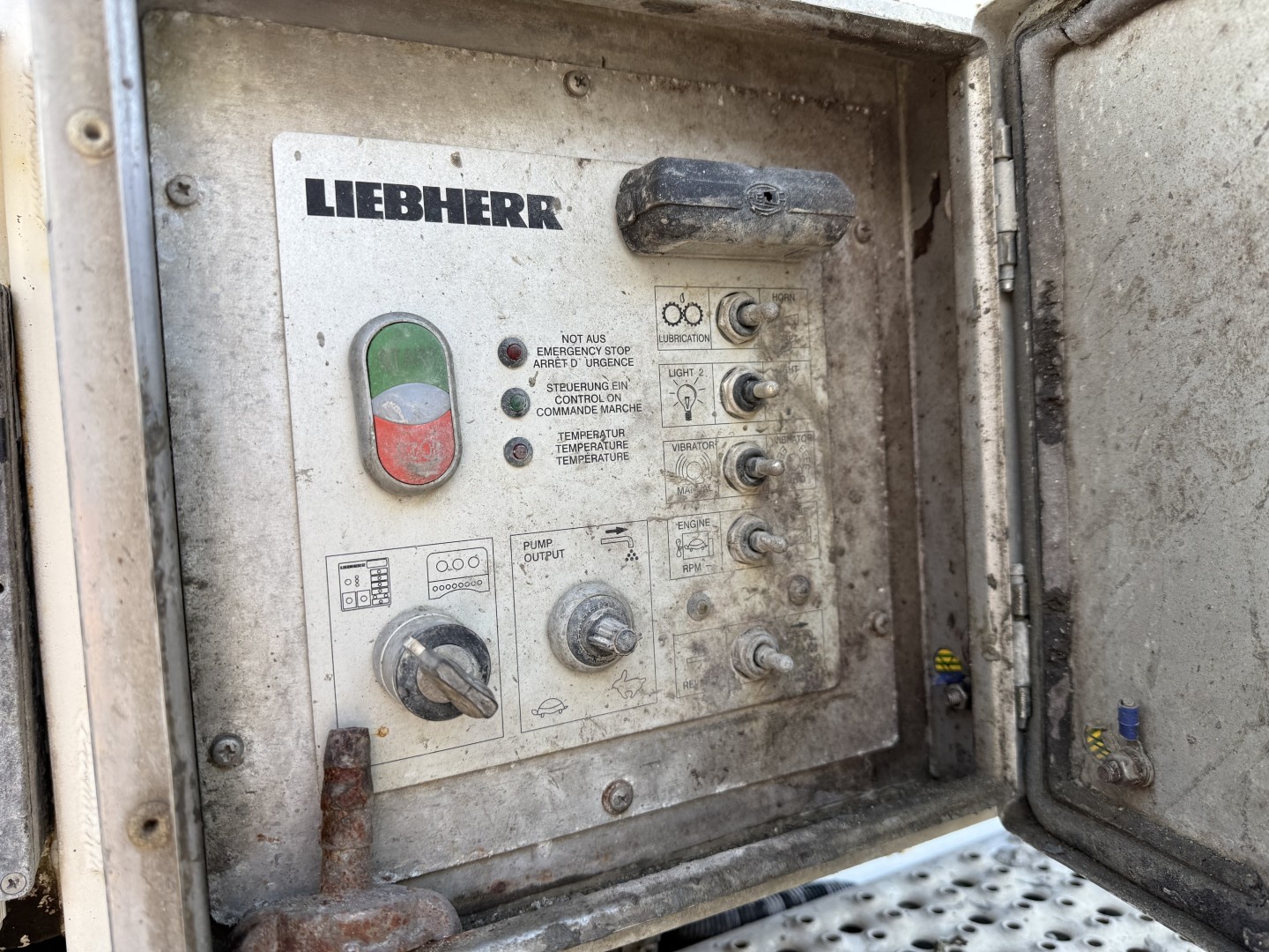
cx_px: 634
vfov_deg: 56.8
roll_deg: +1.7
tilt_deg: -2.7
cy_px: 476
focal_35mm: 24
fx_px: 880
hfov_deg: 71.6
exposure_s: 1/293
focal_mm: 6.76
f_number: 1.78
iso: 64
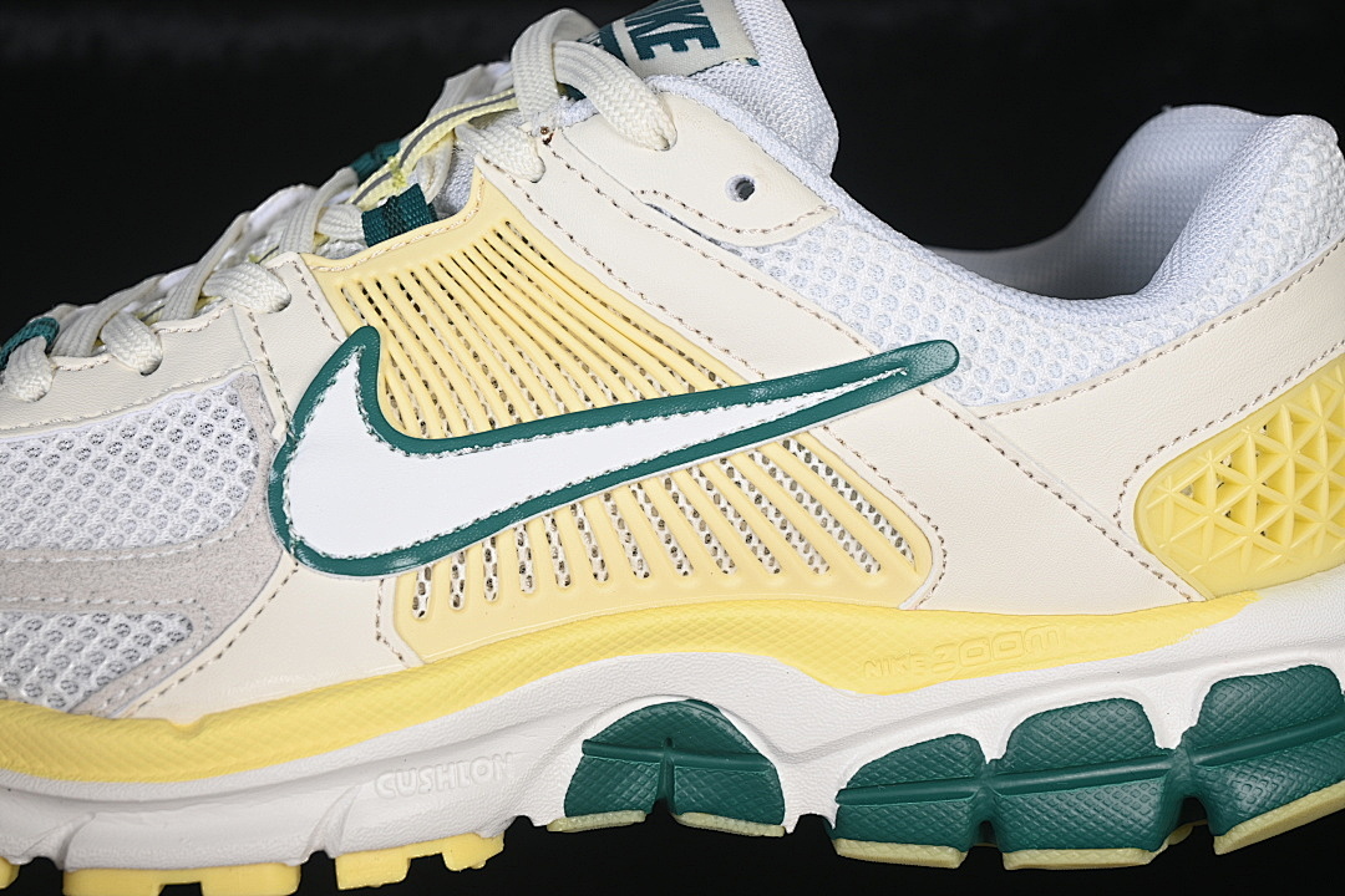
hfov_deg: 27.0
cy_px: 448
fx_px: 2802
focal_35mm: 75
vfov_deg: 18.2
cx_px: 672
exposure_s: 1/80
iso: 160
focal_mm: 50
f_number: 7.1
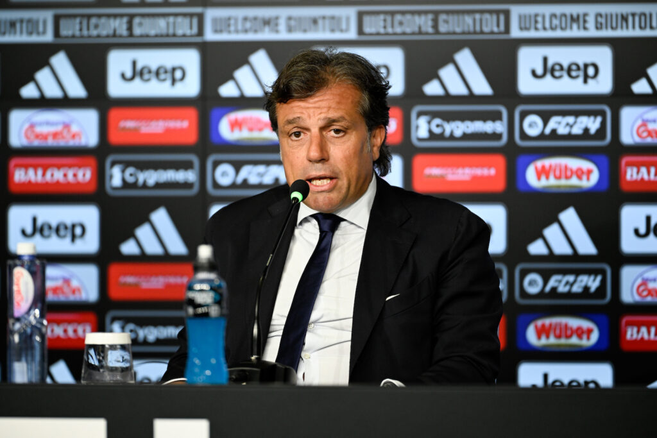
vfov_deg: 3.4
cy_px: 219
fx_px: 7301
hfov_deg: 5.2
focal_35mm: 400
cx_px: 328
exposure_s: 1/500
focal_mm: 400
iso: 1600
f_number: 2.8
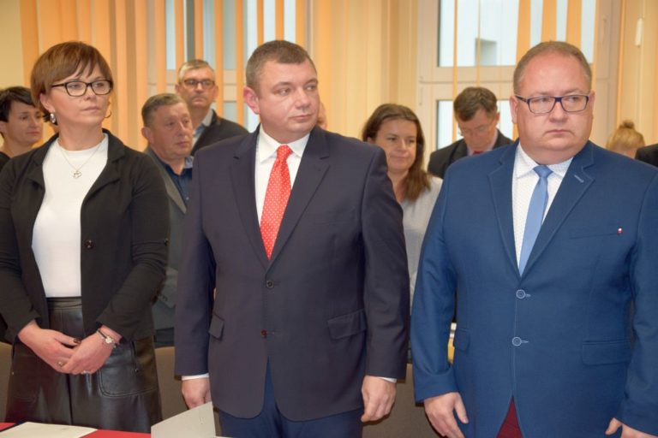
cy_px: 219
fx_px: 1371
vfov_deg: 18.2
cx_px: 329
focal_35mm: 75
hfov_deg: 27.0
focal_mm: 50
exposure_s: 1/60
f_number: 5
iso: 800
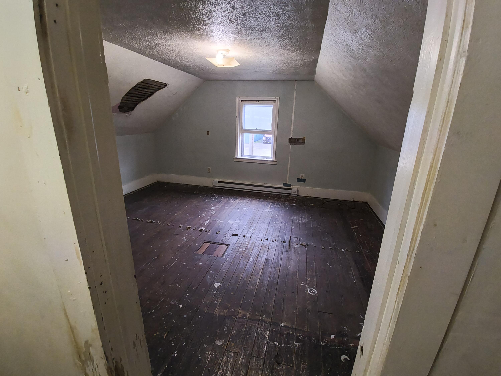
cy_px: 188
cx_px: 250
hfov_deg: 94.5
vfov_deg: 78.1
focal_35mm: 16
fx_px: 232
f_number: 2.2
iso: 250
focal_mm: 1.46
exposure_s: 1/40
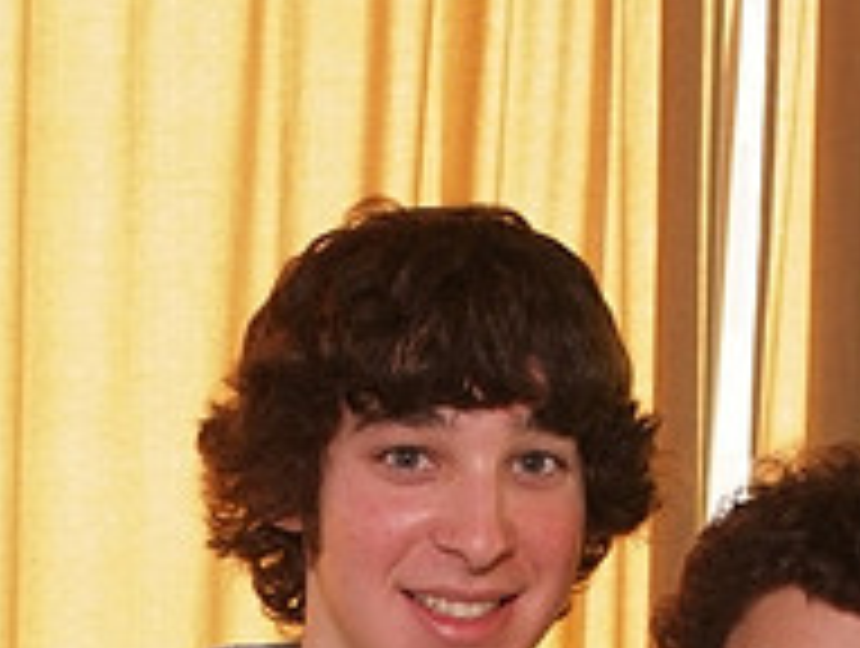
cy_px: 999
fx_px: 3485
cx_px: 581
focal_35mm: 140
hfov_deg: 14.0
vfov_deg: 10.3
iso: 800
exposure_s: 1/60
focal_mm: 32
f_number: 7.1
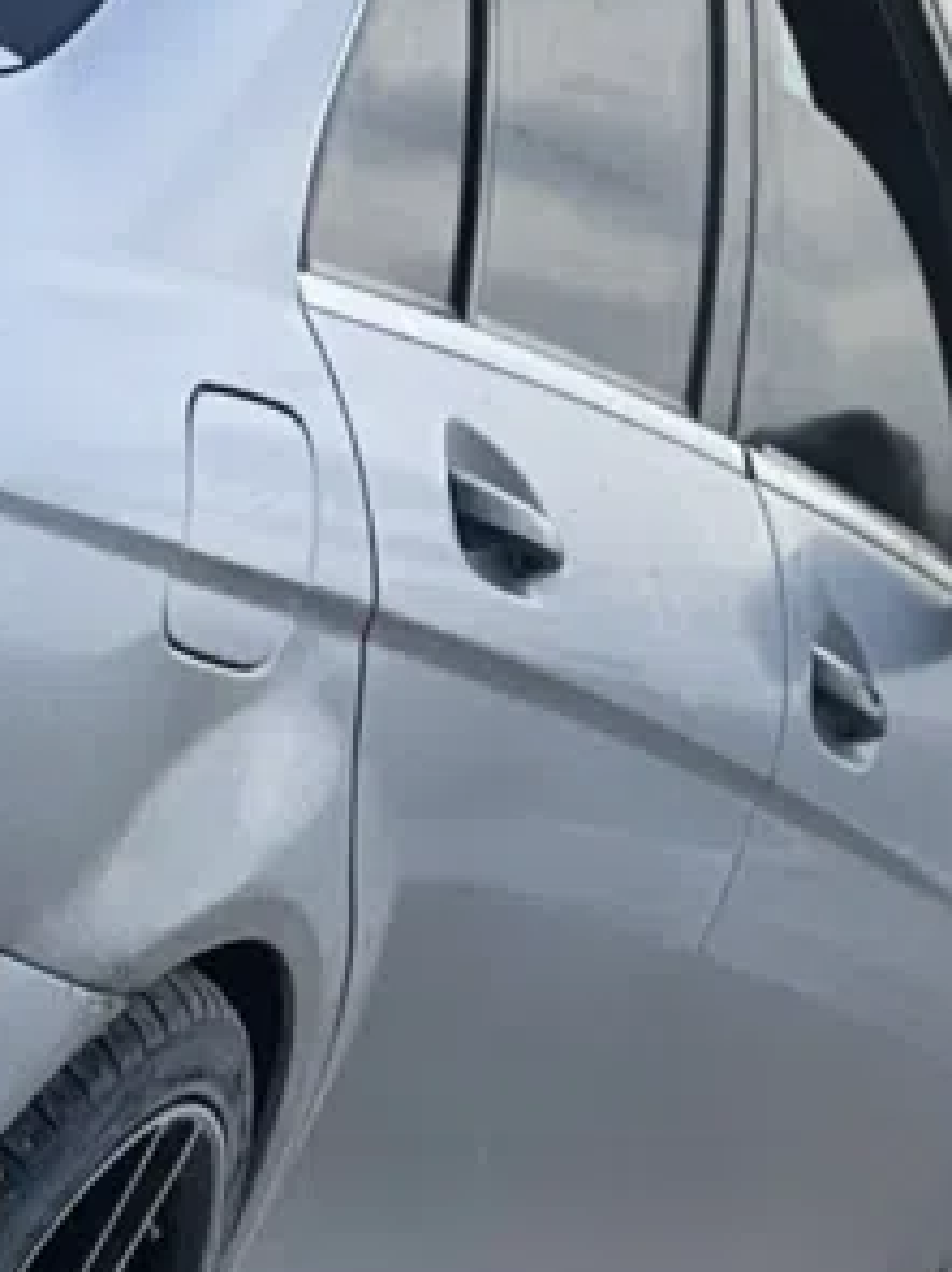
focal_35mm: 356
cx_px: -646
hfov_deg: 4.1
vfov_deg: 5.6
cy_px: -67
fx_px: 13064
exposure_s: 1/121
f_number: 2.8
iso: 64
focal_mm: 9
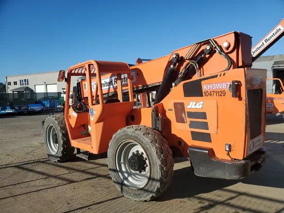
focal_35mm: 26
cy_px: 106
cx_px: 142
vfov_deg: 53.1
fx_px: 213
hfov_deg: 67.3
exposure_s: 1/1799
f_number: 2.4
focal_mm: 4.3
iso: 50
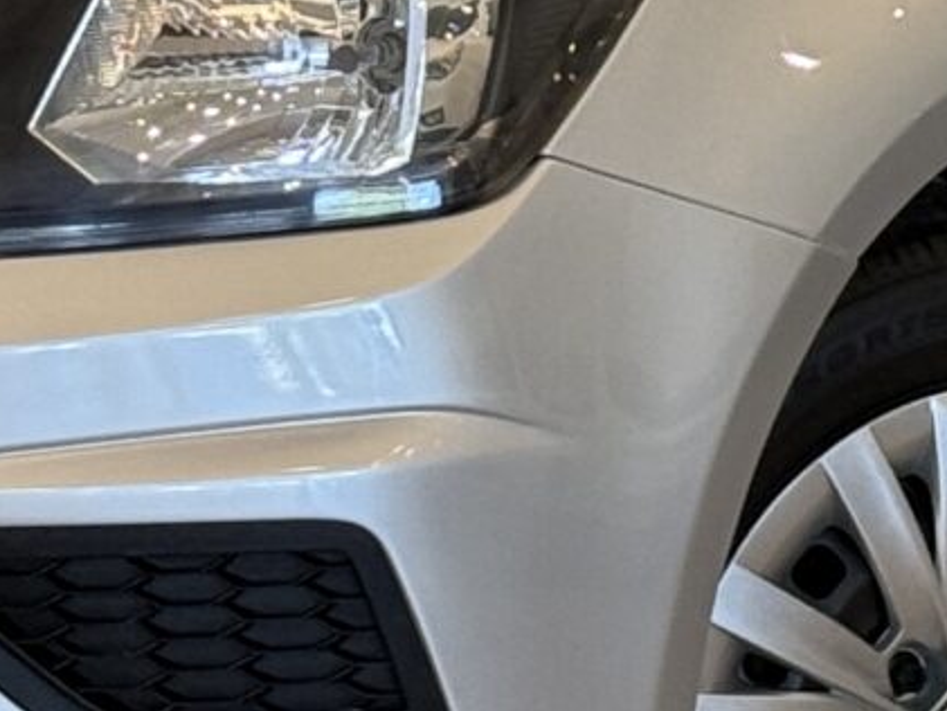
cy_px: -259
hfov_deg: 6.8
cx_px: 821
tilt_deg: -5.2
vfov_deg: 5.1
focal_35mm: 292
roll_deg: -0.7
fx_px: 7991
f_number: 1.78
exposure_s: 1/60
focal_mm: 6.76
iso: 80
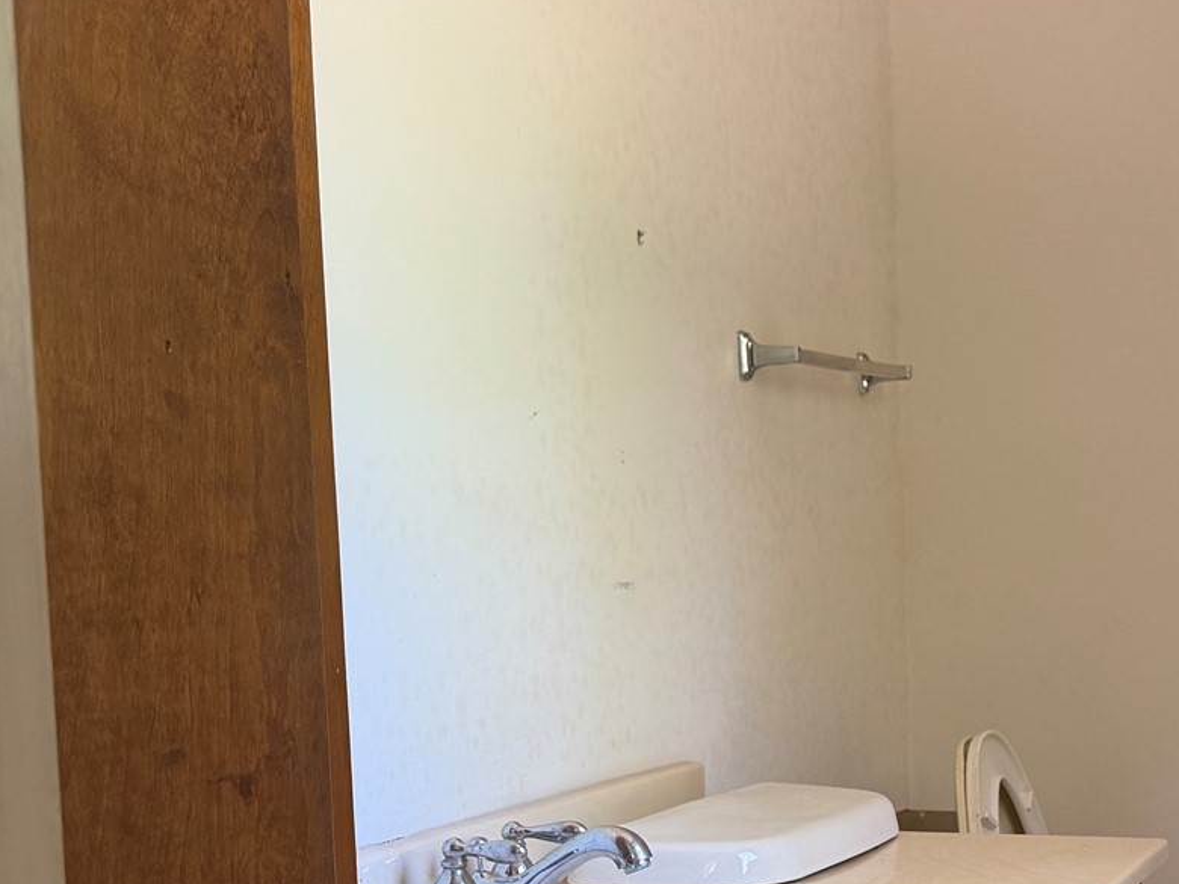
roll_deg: +1.2
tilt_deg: -7.4
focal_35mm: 63
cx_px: 1035
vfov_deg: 22.8
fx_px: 2146
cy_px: 756
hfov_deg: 29.6
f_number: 1.78
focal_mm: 6.76
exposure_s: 1/84
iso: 200
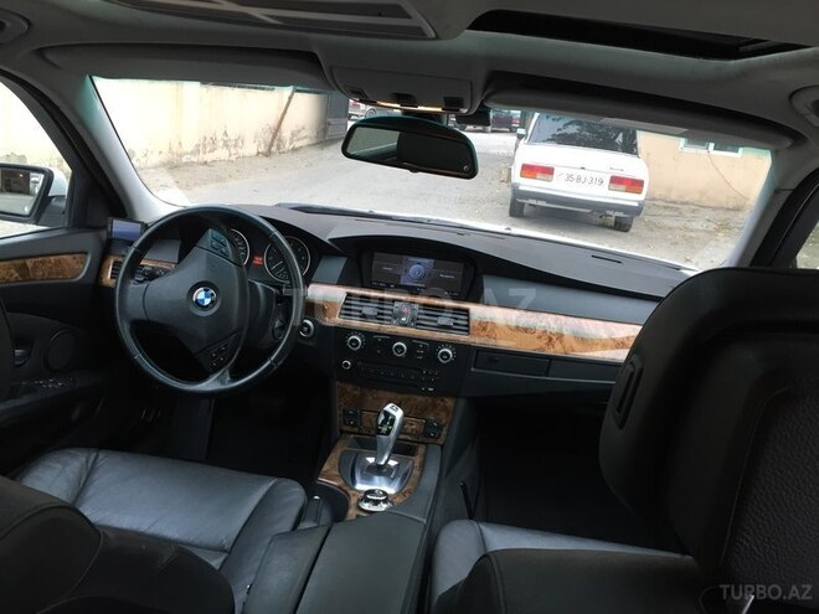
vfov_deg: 48.2
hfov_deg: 61.7
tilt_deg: -16.1
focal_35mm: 29
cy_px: 307
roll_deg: -6.5
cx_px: 410
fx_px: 686
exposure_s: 1/33
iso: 40
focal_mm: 4.15
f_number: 2.2
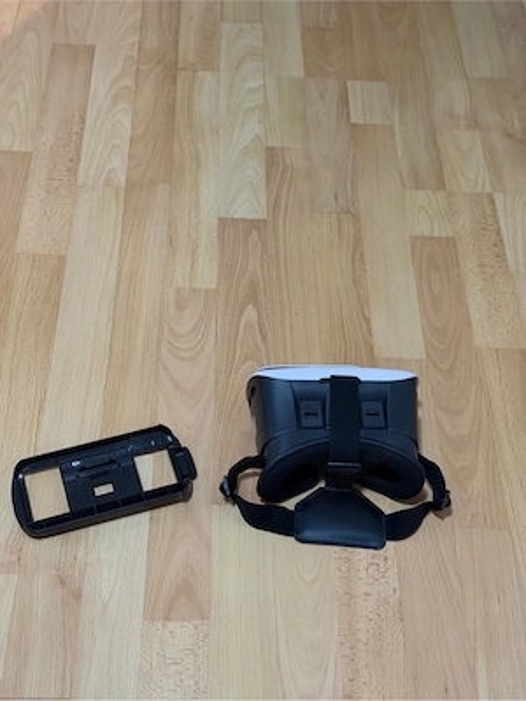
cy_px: 350
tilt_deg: -52.1
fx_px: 972
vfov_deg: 39.7
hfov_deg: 30.3
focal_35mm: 48
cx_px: 263
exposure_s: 1/30
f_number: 1.78
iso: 640
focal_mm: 6.76
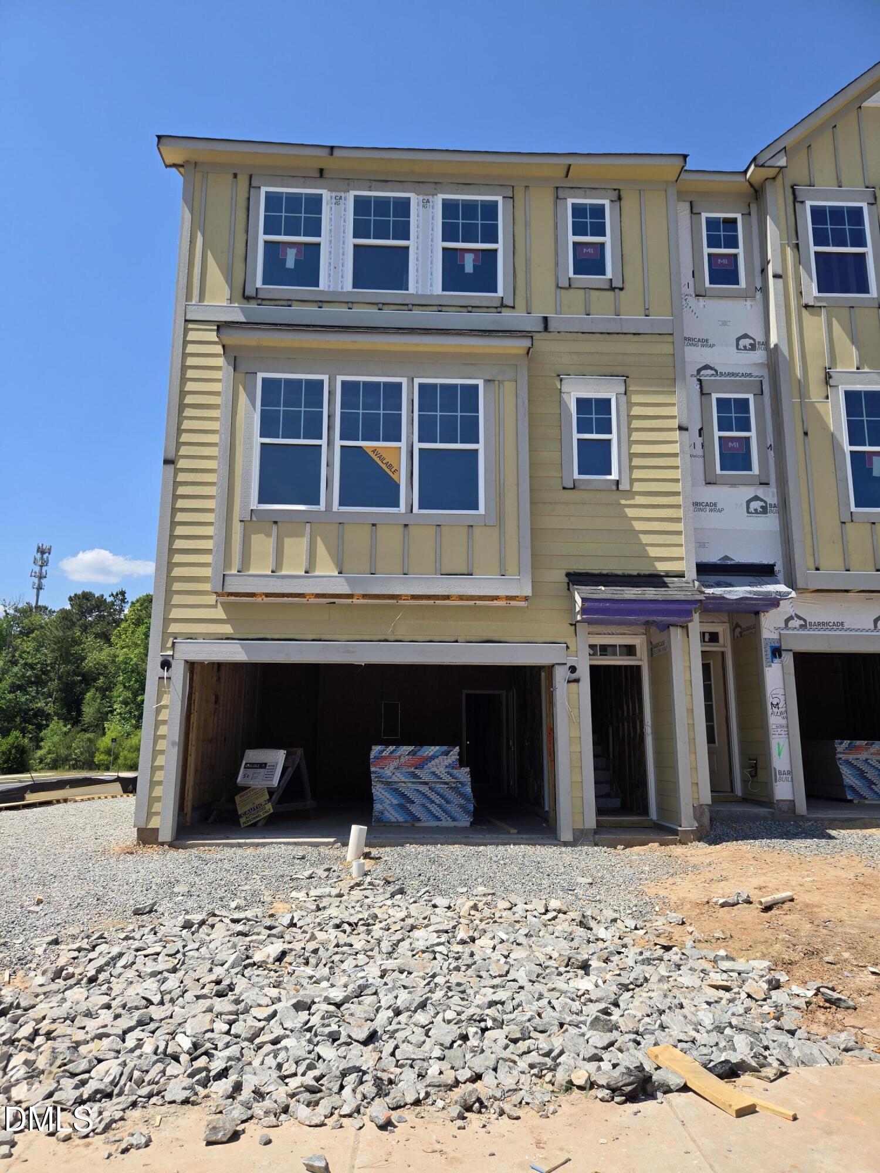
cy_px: 586
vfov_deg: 73.9
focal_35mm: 23
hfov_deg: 58.9
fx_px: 780
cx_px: 440
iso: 25
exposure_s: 1/1864
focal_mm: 5.4
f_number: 1.8
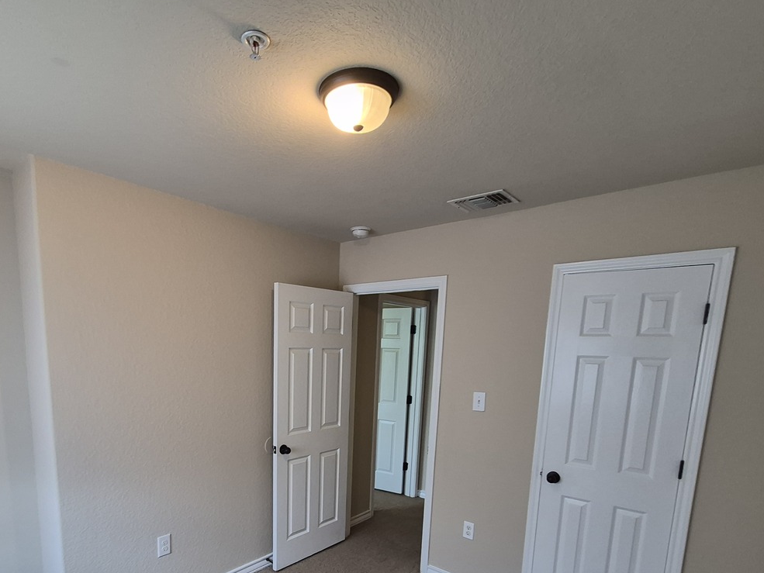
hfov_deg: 84.2
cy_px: 409
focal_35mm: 19
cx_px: 329
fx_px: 419
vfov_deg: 65.7
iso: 200
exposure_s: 1/60
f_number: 2.2
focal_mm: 1.74
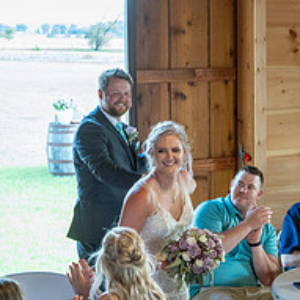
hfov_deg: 16.7
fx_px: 1010
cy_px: 213
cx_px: 256
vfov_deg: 16.8
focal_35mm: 103
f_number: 6.3
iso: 1600
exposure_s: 1/100
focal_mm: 40
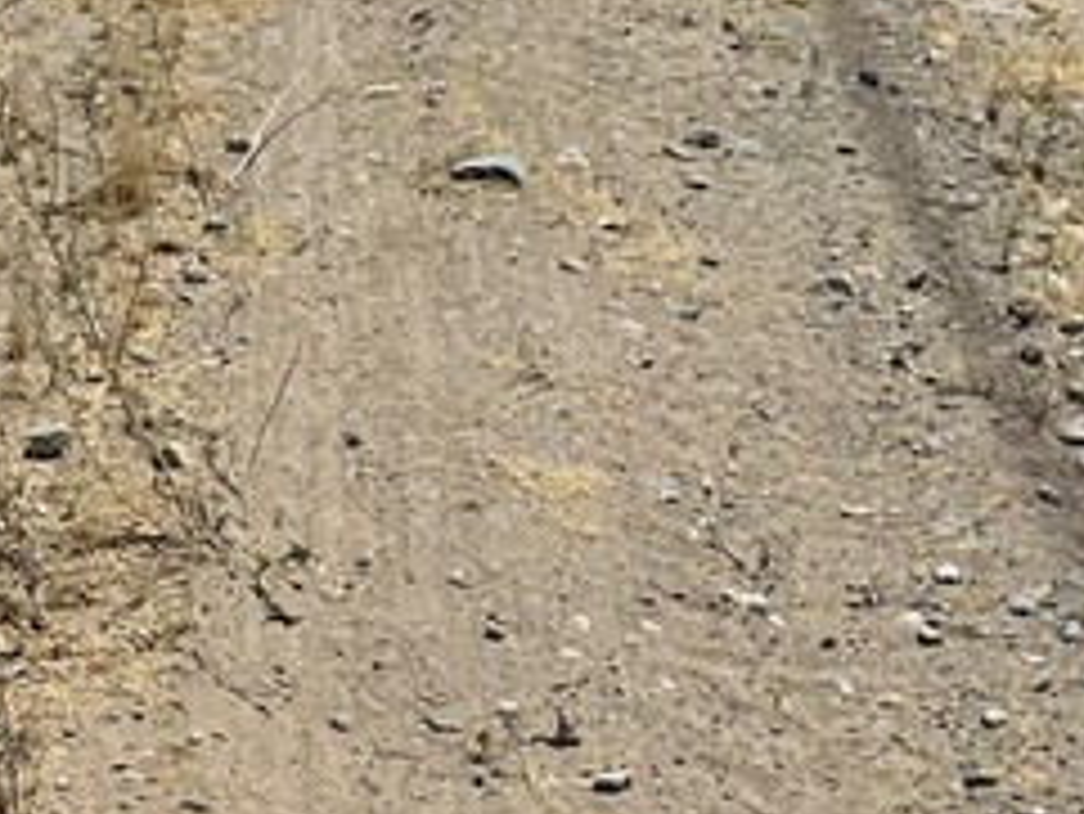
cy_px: 1052
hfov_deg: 19.1
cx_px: 229
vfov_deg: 14.0
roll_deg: +2.1
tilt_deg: -38.3
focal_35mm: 102
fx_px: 3196
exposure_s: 1/12048
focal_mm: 6.86
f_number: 1.78
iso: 80
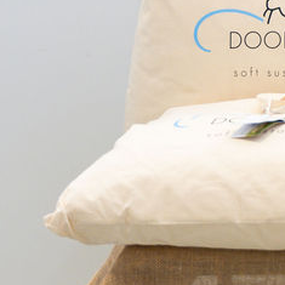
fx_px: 1379
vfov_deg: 11.5
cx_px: 563
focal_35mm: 148
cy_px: -99
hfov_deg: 10.8
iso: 400
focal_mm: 33.1
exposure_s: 1/250
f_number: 2.8
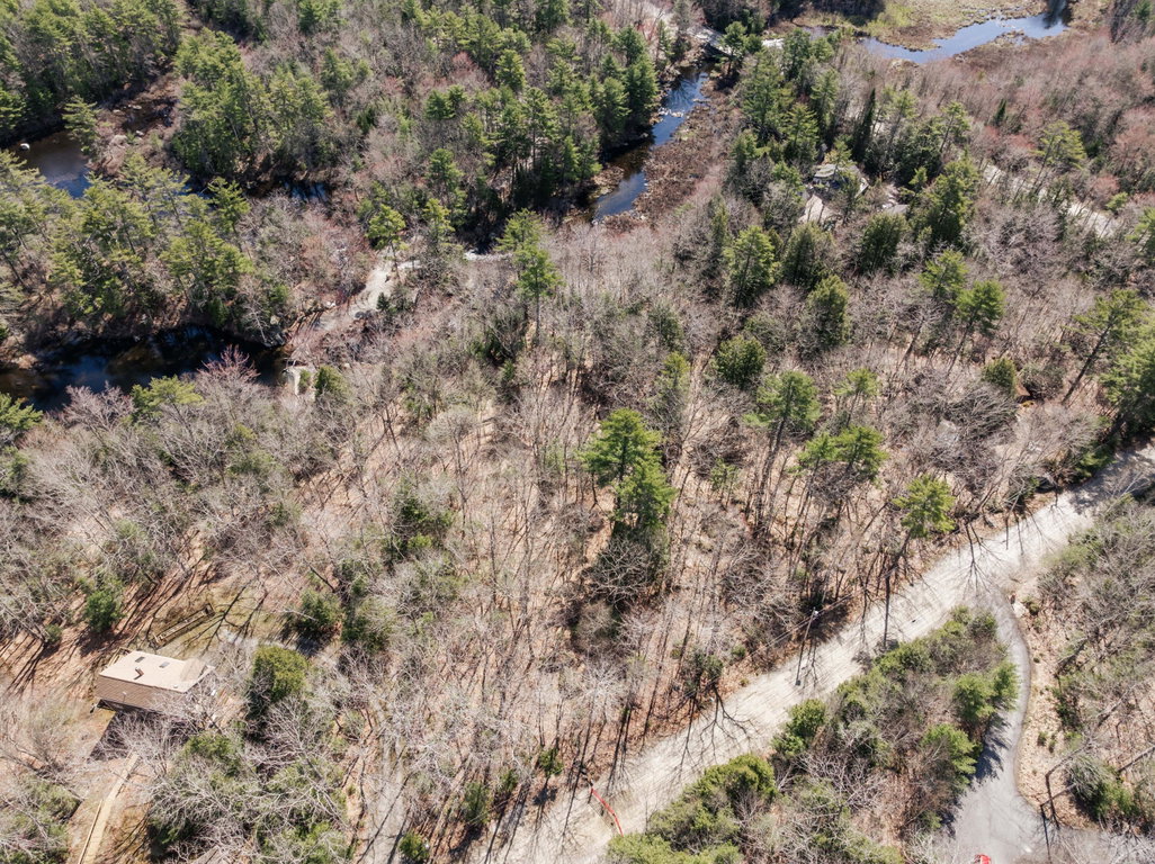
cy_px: 432
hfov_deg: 71.6
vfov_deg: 56.8
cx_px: 578
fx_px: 800
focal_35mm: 24
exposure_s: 1/1250
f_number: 2.8
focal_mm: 12.29
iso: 100
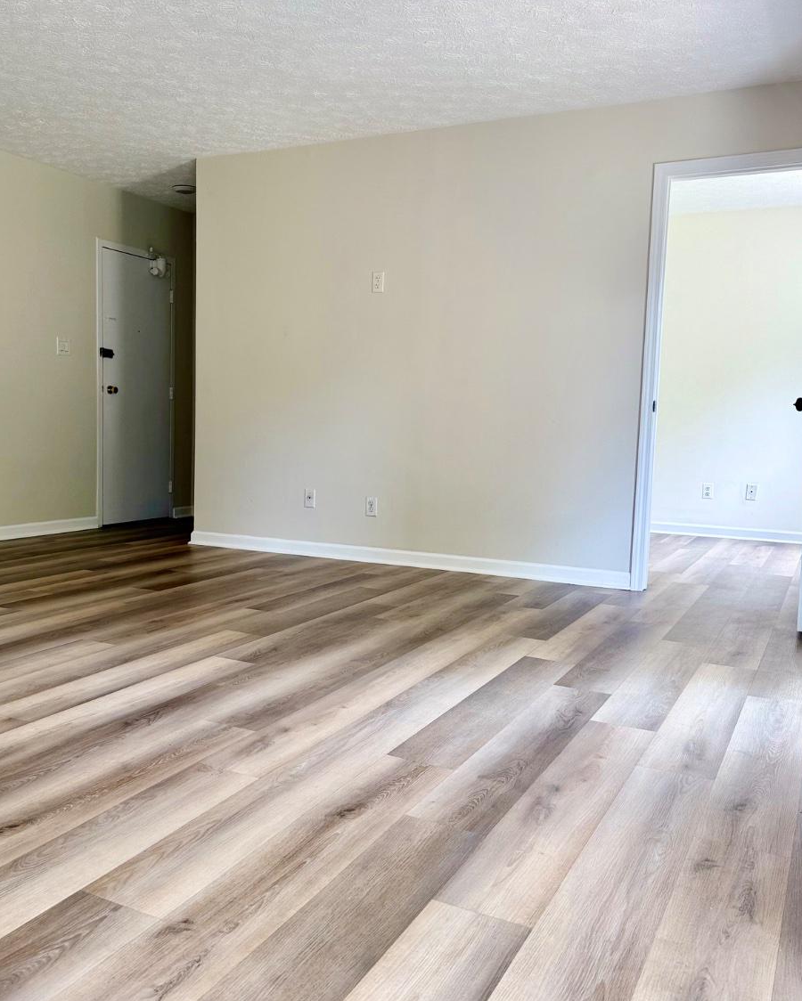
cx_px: 297
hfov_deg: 45.4
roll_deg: -0.9
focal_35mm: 32
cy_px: 510
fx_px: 949
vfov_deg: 55.6
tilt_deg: -3.6
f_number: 1.78
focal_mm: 6.76
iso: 64
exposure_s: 1/120
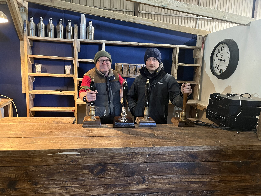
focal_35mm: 26
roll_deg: -2.3
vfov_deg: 53.1
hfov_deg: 67.3
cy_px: 98
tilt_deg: -9.4
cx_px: 130
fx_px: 196
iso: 500
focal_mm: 5.1
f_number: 1.6
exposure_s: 1/25
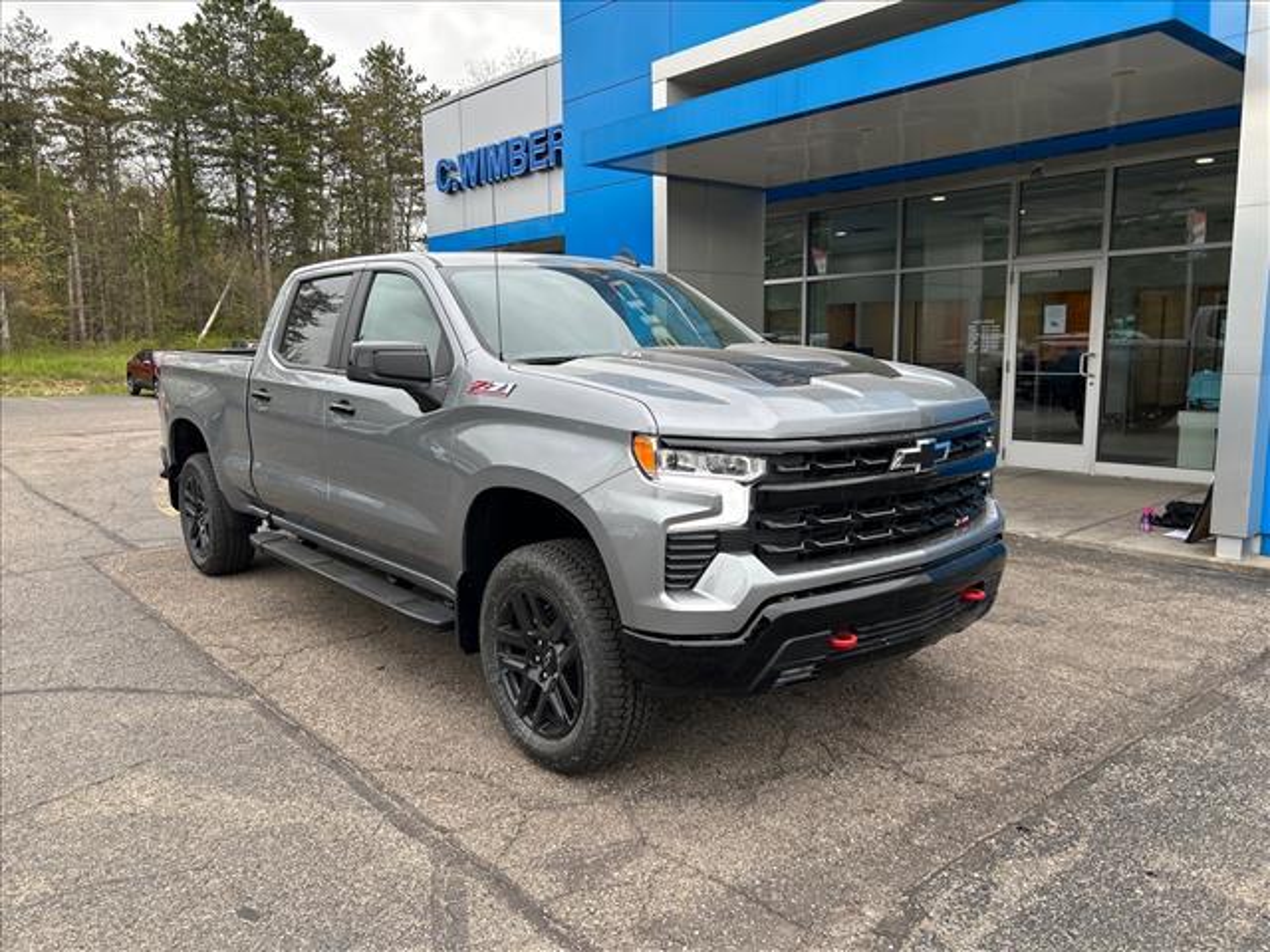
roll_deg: +0.3
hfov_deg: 67.3
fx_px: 954
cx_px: 635
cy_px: 476
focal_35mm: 26
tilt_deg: -8.4
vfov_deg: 53.1
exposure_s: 1/461
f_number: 1.5
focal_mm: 5.7
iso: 50
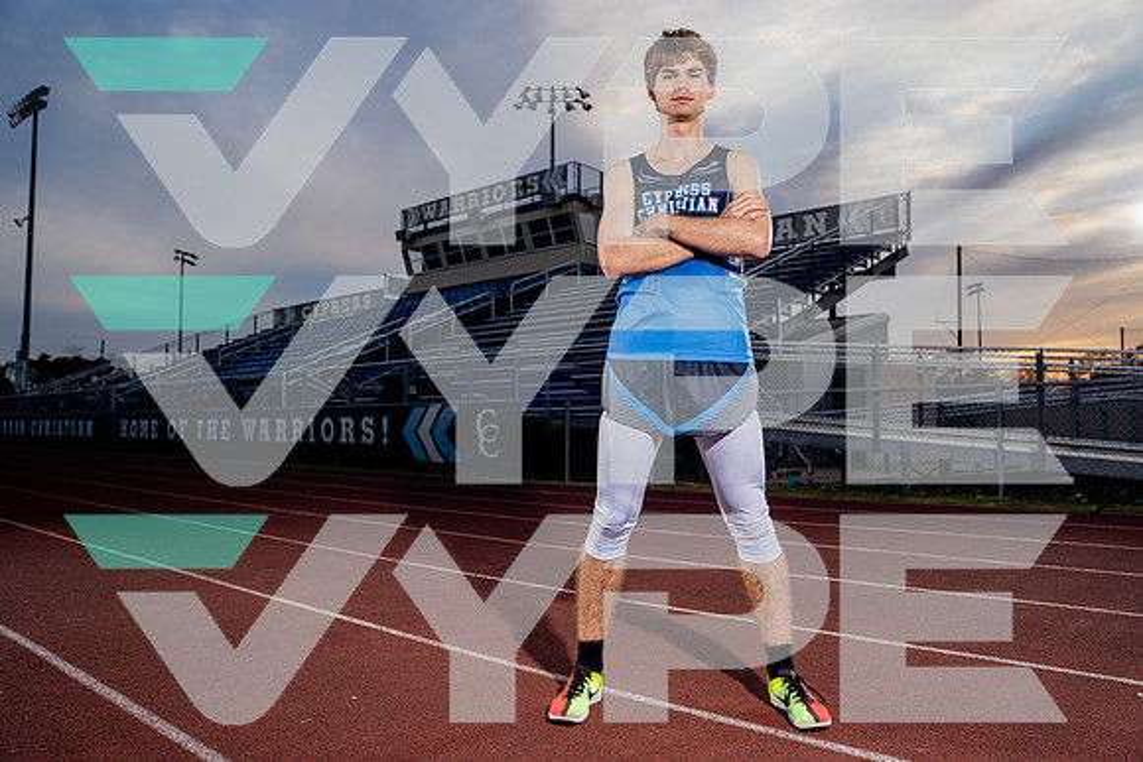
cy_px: 381
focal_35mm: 28
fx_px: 889
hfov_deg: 65.5
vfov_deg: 46.4
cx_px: 572
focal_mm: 28
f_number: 4
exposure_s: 1/250
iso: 100
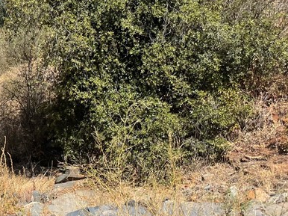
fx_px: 574
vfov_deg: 21.2
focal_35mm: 69
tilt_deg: +0.5
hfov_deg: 25.1
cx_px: -68
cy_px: 143
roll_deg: +0.0
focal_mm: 4.2
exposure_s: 1/2959
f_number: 1.6
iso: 32
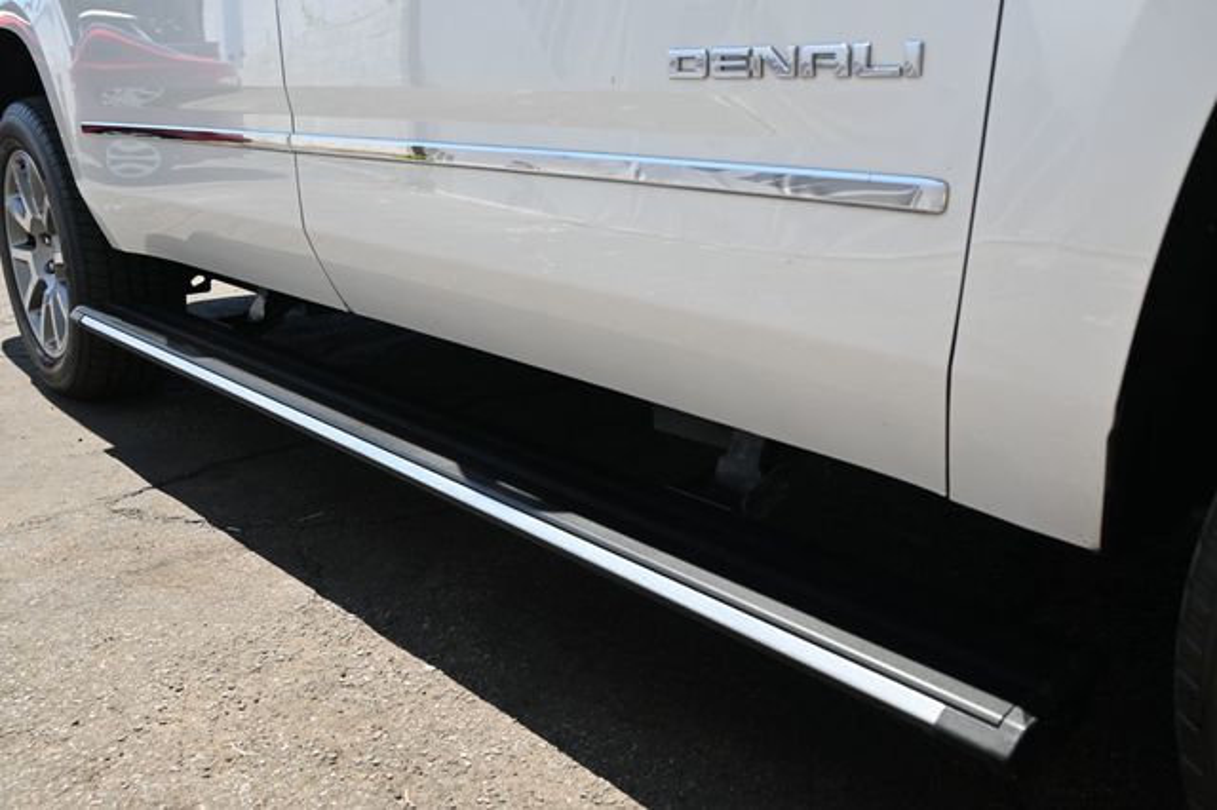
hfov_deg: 58.4
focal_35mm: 32
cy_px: 405
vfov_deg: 40.8
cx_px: 608
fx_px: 1090
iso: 200
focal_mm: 21.5
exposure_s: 1/250
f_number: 5.6
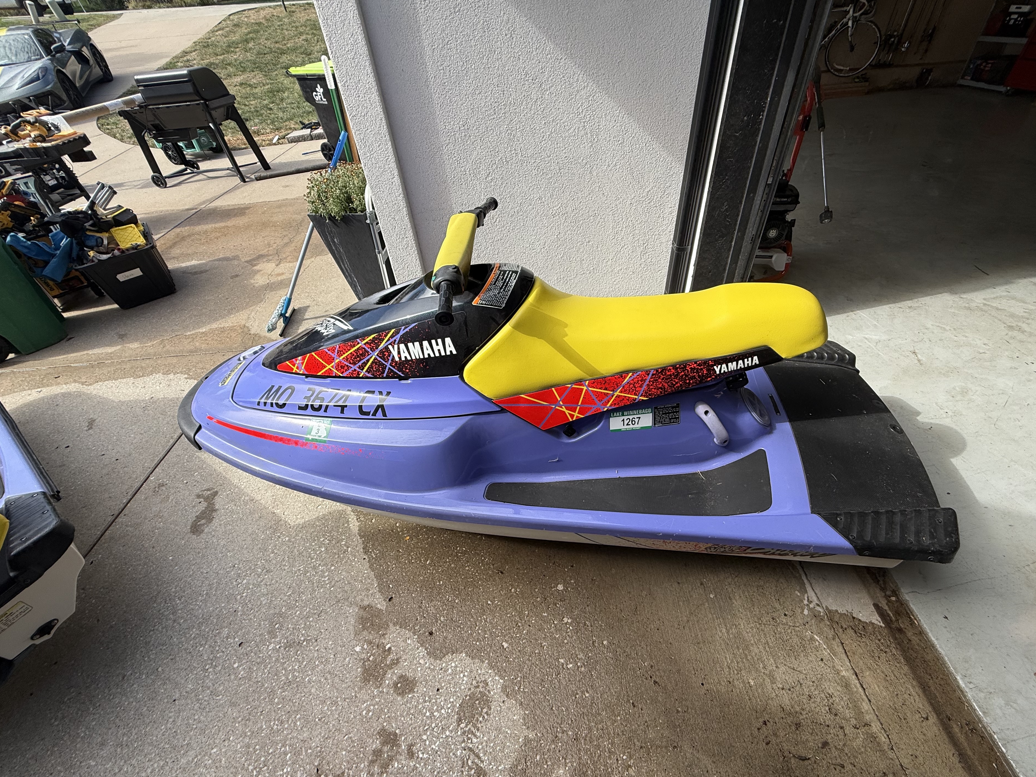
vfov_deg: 81.7
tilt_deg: -43.7
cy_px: 404
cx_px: 540
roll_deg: +4.9
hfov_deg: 98.1
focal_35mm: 15
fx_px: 449
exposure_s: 1/820
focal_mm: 2.22
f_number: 2.2
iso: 50
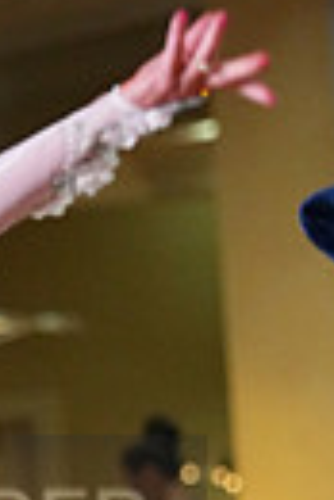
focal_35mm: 790
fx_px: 10964
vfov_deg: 2.6
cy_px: 565
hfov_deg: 1.7
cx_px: -321
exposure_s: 1/400
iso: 6400
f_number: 5
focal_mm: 177
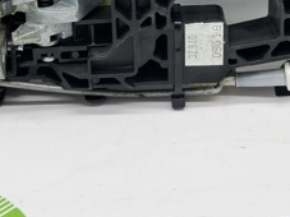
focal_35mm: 76
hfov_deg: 25.7
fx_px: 636
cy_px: -54
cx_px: 151
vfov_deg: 18.2
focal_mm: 4
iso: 50
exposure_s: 1/50
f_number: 1.8
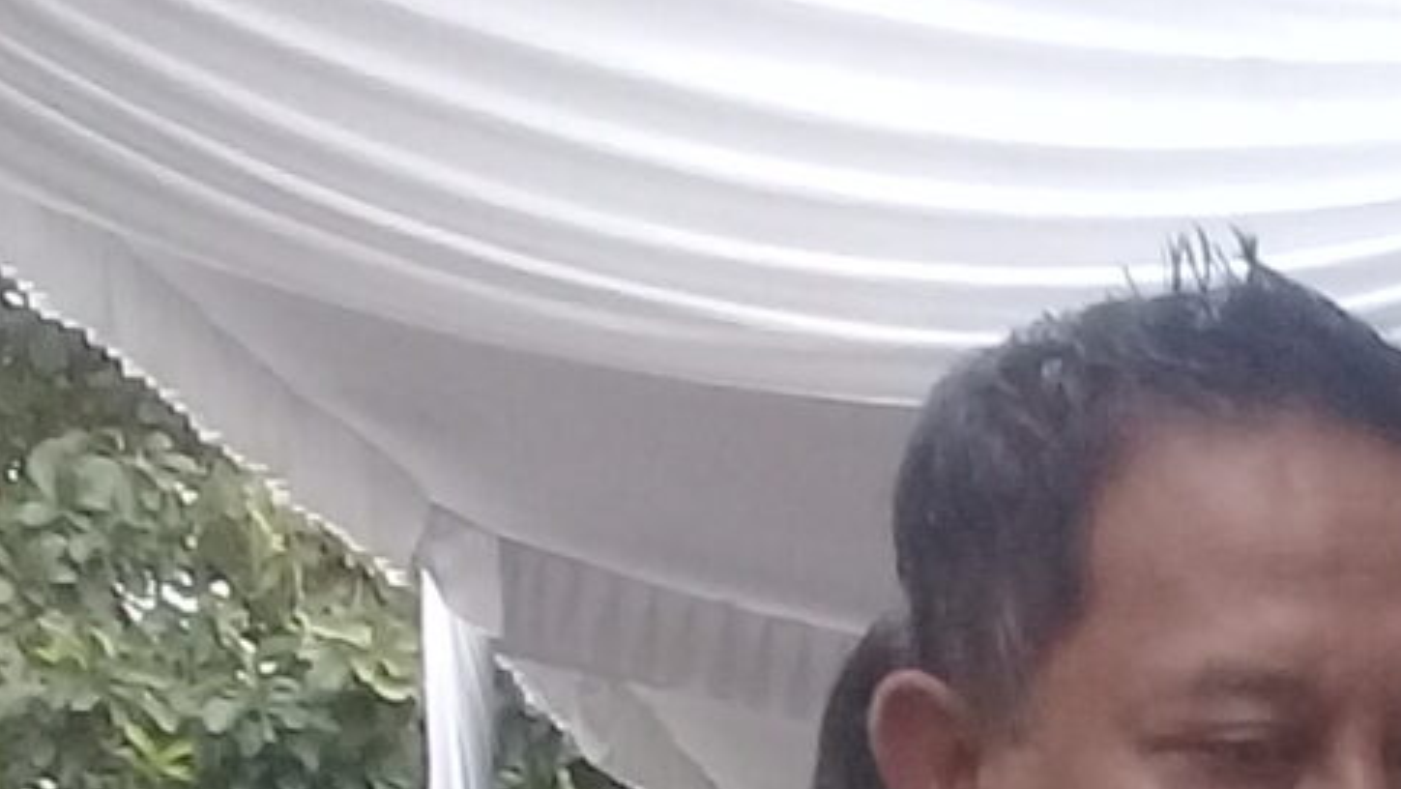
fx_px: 6651
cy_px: 2367
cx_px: 2918
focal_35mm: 179
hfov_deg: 10.8
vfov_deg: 6.2
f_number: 2.2
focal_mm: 3.3
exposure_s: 1/135
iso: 50
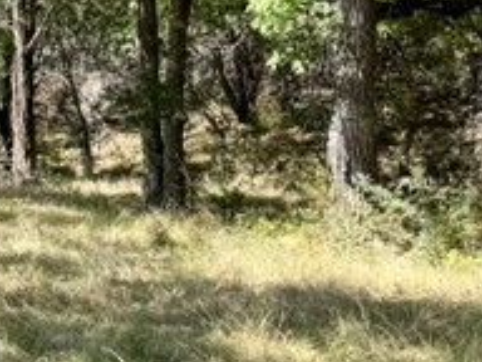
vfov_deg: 11.6
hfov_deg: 12.7
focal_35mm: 128
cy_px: 103
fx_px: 1782
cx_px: -600
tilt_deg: -0.4
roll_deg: +1.3
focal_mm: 6.76
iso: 80
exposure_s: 1/1042
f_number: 1.78
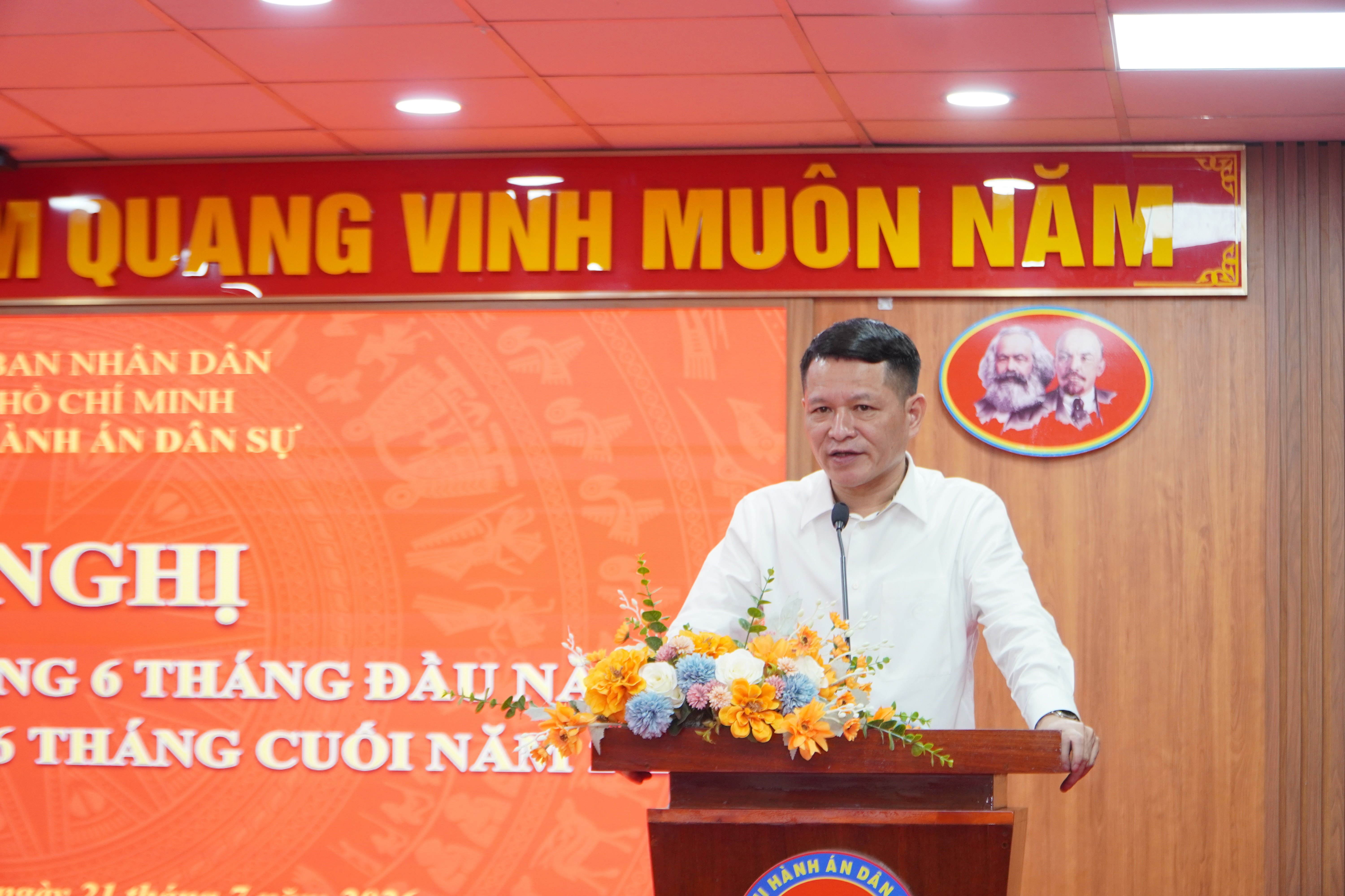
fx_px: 3418
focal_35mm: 92
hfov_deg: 22.3
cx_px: 672
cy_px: 448
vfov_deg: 14.9
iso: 640
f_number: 4.5
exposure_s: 1/80
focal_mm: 61
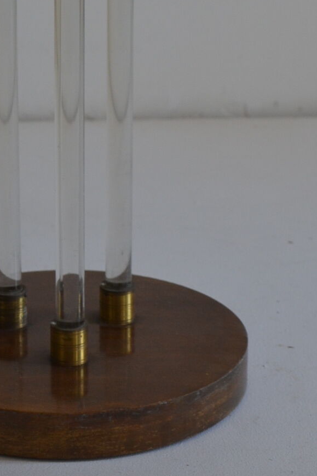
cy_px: 6
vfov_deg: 16.3
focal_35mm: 123
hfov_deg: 11.1
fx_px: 1629
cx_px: 74
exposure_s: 1/40
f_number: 4.2
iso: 400
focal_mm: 31
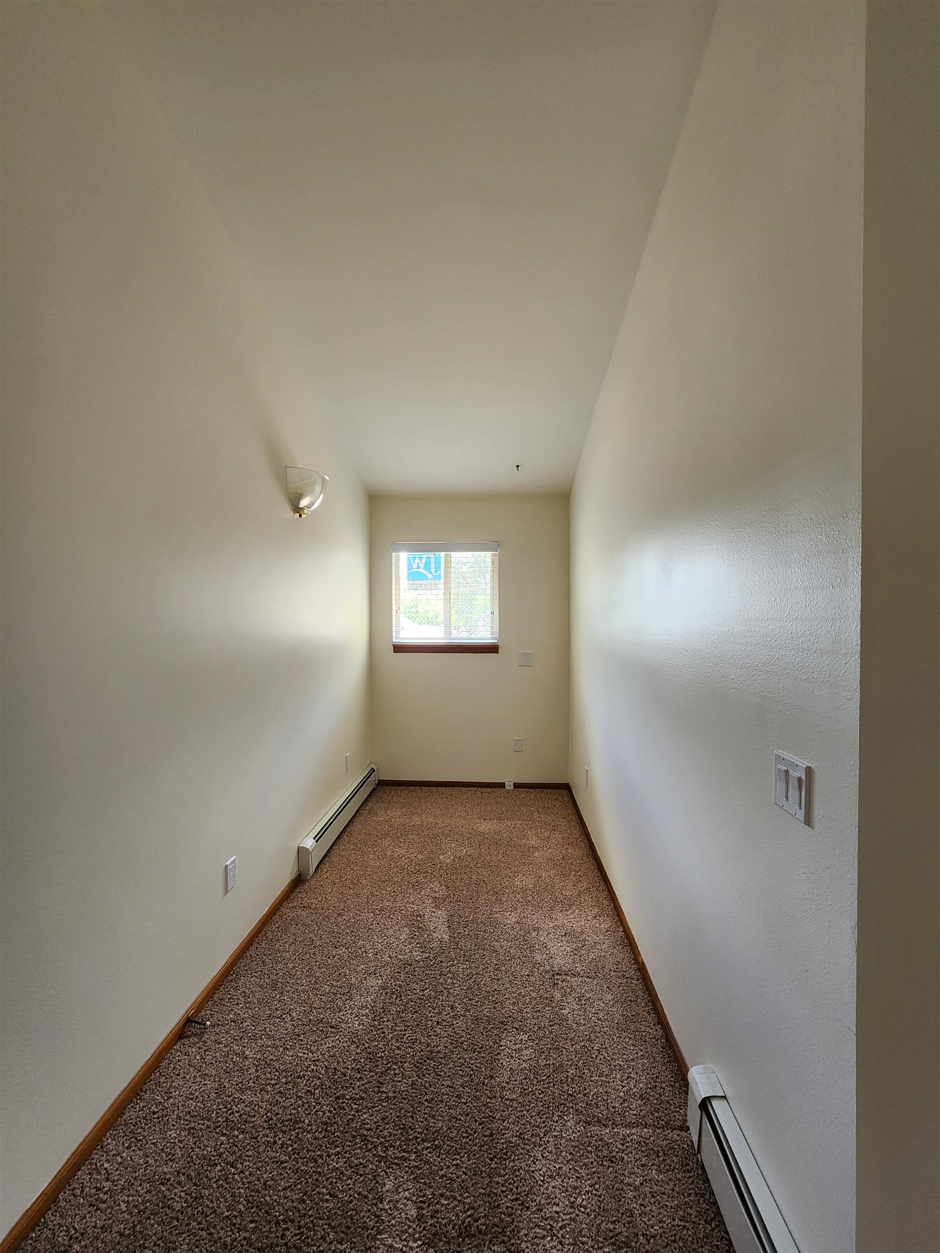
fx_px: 471
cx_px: 470
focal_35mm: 13
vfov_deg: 106.2
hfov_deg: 89.9
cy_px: 626
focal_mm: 2.2
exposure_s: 1/60
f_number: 2.2
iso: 250
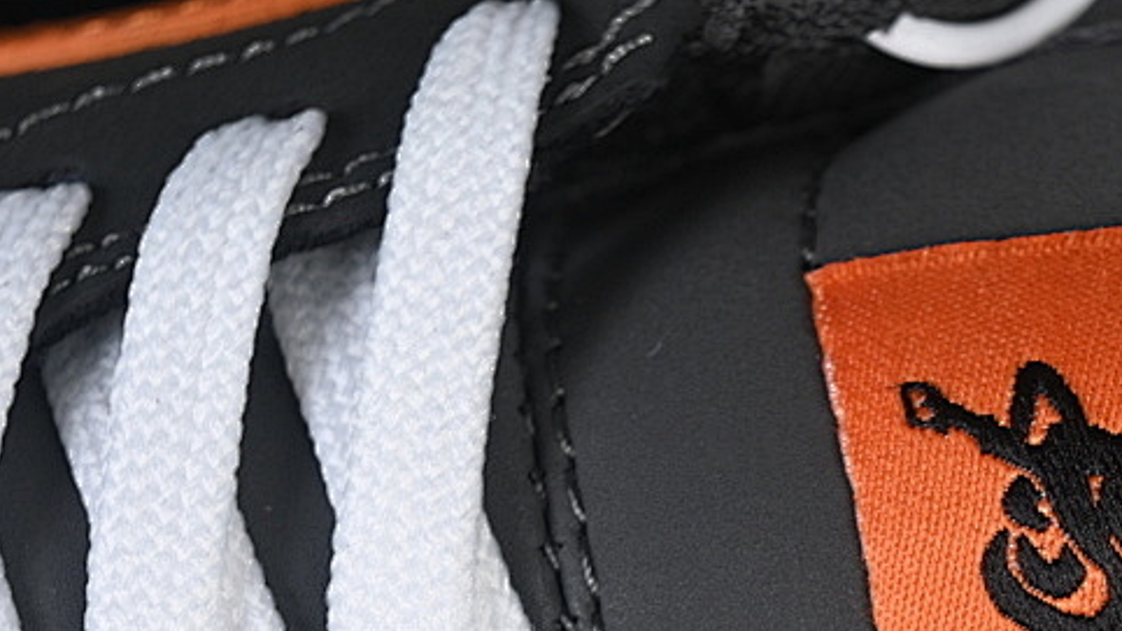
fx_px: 5236
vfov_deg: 6.9
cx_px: 878
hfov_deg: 12.2
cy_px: 692
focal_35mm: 176
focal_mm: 50
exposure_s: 1/50
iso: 160
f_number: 6.3
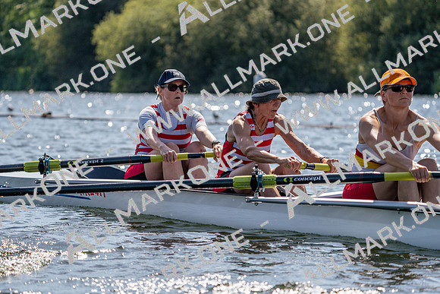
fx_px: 2445
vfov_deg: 6.9
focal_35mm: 200
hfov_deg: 10.3
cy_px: 147
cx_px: 220
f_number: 5.6
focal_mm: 200
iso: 250
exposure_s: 1/2000
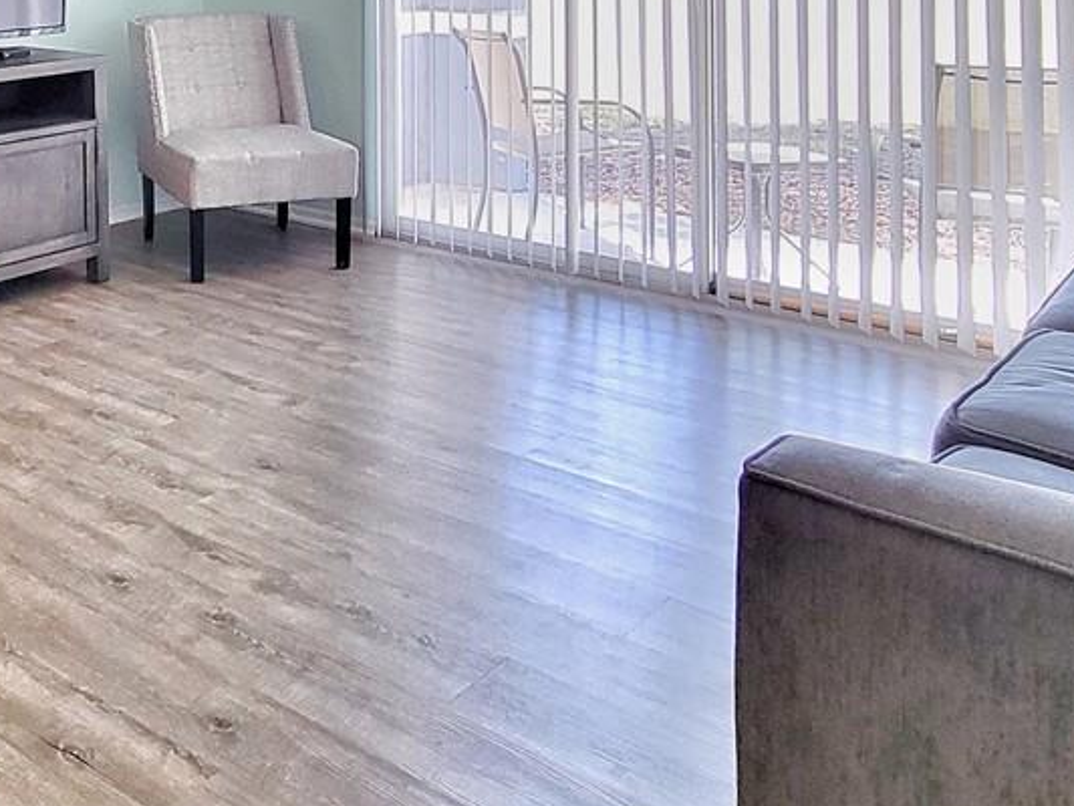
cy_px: -26
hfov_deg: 44.2
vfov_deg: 33.3
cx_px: 135
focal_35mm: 39
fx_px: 1210
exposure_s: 1/60
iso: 200
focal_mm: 2.2
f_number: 2.2
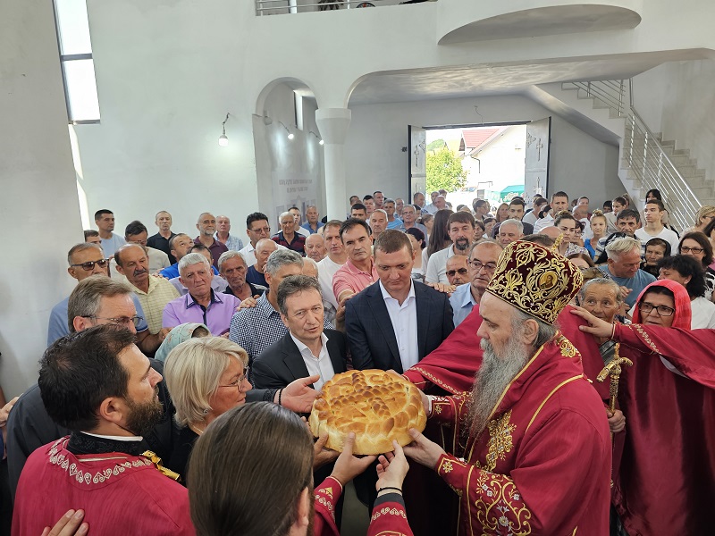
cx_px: 358
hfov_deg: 73.9
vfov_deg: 58.9
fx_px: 475
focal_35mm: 23
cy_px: 268
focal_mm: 6.3
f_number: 1.7
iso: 125
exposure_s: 1/100
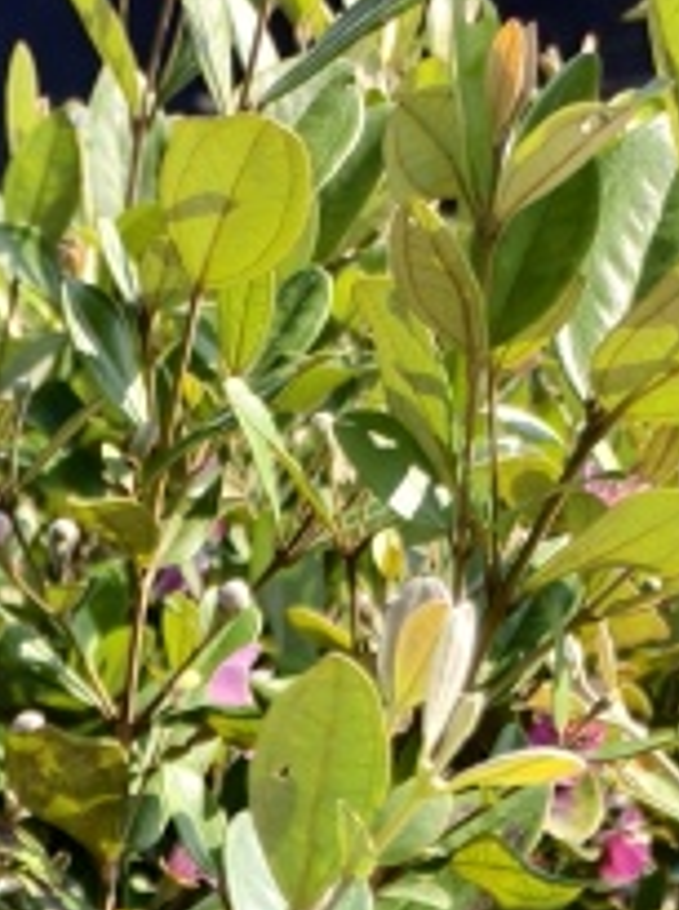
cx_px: -359
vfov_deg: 12.8
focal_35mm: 120
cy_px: 2168
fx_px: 3148
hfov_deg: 11.7
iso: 71
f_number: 1.57
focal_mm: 5.6
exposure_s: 1/657
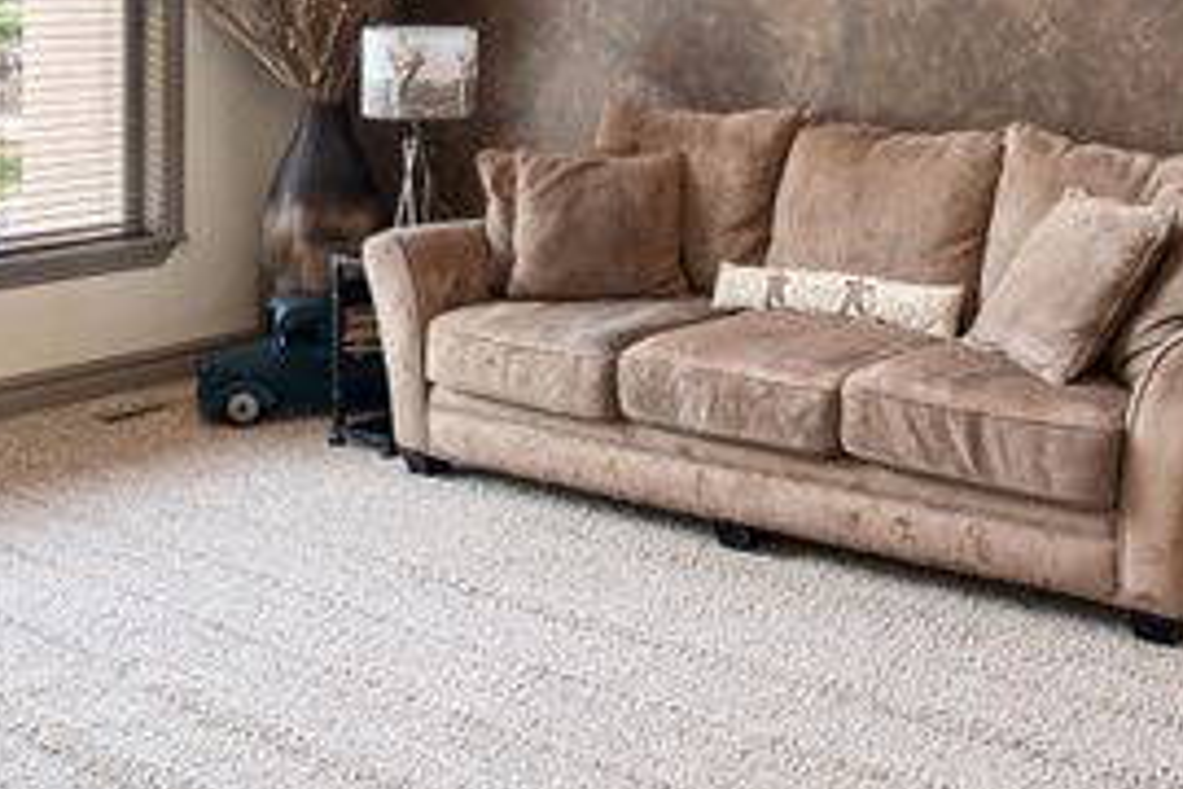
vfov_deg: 24.2
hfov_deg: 37.5
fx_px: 1742
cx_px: 605
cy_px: -33
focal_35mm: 53
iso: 500
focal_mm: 14
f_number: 7.1
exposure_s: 1/10
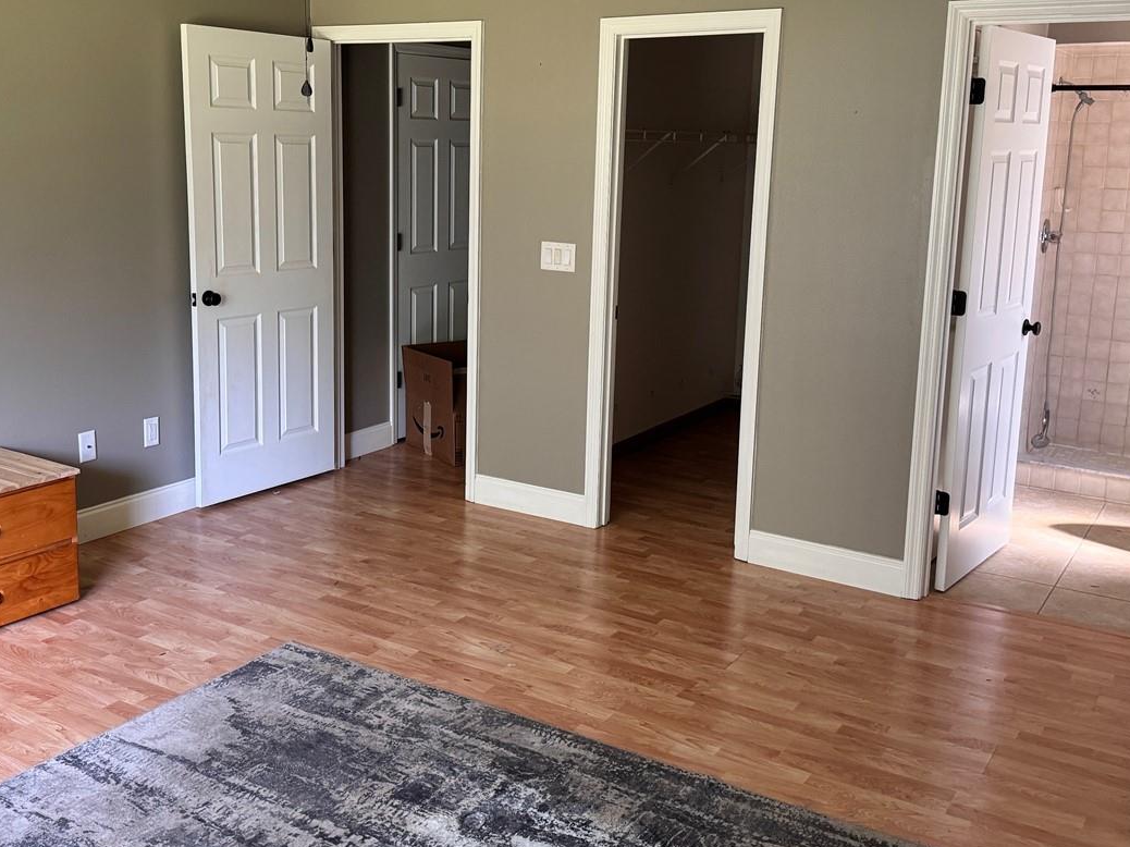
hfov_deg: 50.0
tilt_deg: -10.9
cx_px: 499
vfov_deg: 38.6
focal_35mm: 37
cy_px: 356
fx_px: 1208
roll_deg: -1.8
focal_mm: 6.76
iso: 250
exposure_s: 1/60
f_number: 1.78
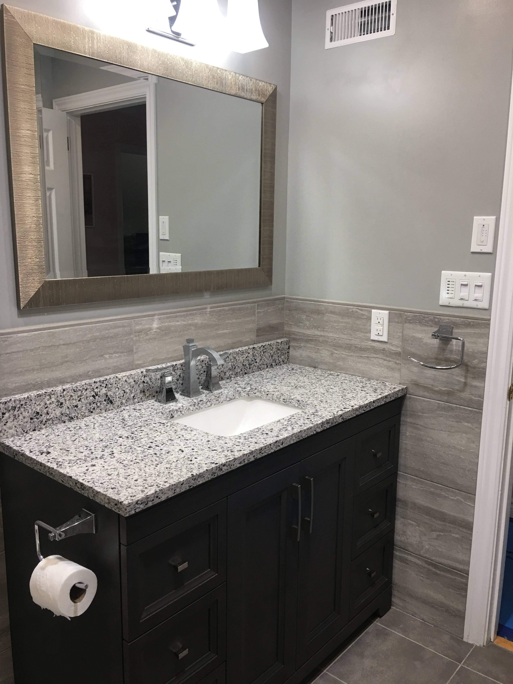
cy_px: 342
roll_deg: -0.6
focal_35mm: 29
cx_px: 256
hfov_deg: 48.2
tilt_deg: -9.9
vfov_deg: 61.7
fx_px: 573
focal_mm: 4.15
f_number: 2.2
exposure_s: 1/30
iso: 32
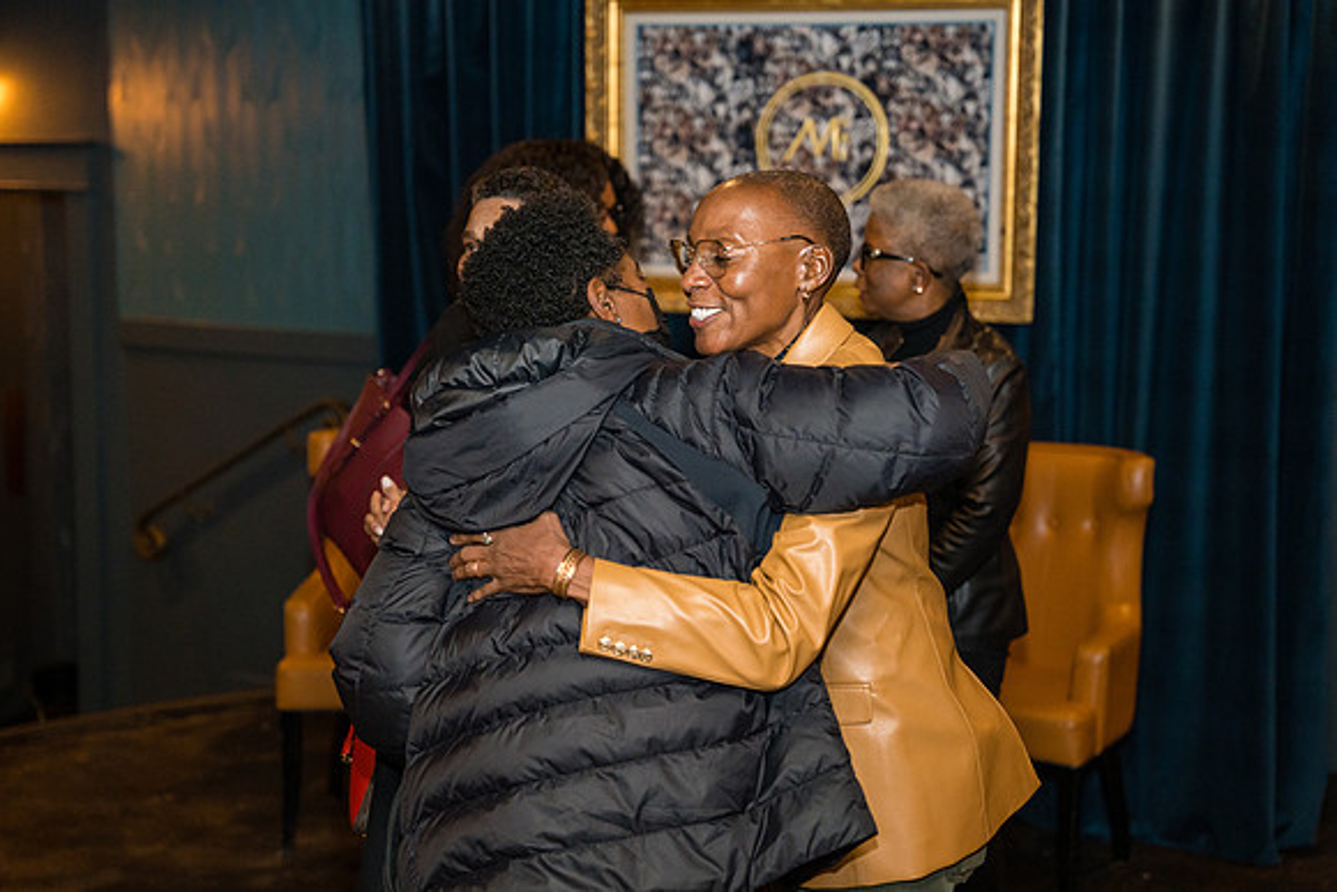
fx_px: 2366
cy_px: 446
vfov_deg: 21.4
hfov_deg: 31.6
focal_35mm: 64
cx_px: 668
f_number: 2.8
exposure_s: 1/125
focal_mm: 63.7
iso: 3200
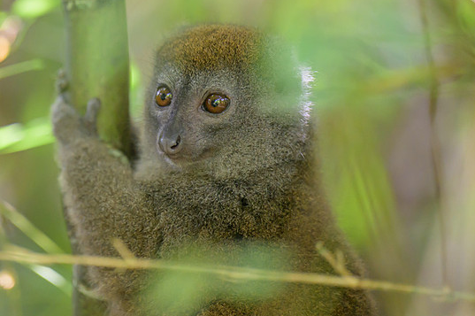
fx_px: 4284
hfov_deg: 6.3
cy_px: 67
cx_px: 99
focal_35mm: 325
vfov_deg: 4.2
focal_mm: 200
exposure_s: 1/800
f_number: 2.8
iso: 3200
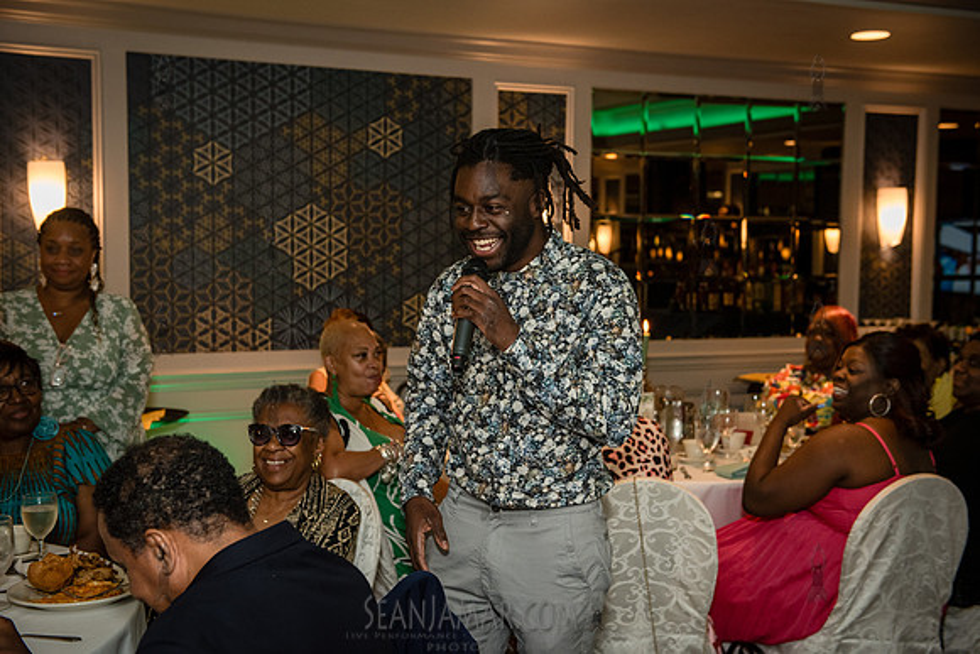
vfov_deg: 29.9
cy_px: 327
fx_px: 1225
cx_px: 490
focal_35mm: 45
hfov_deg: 43.6
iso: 1600
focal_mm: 45
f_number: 3.5
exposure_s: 1/200
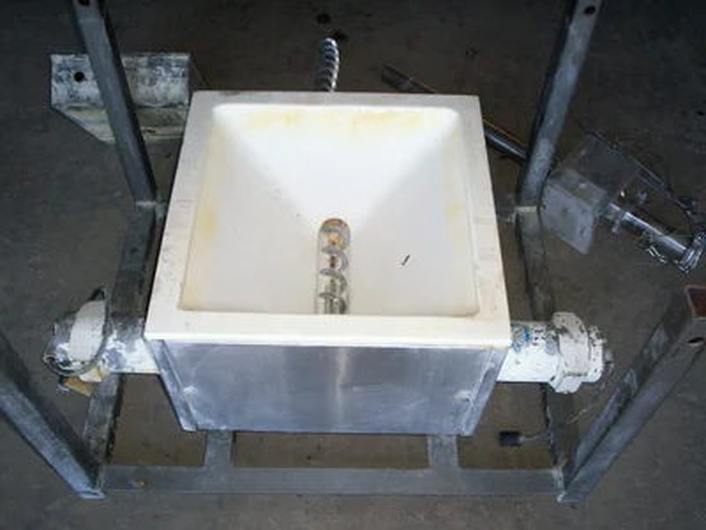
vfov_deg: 39.7
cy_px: 265
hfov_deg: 51.4
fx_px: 734
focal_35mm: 36
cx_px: 353
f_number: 4.5
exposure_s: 1/64
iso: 140
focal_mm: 5.9
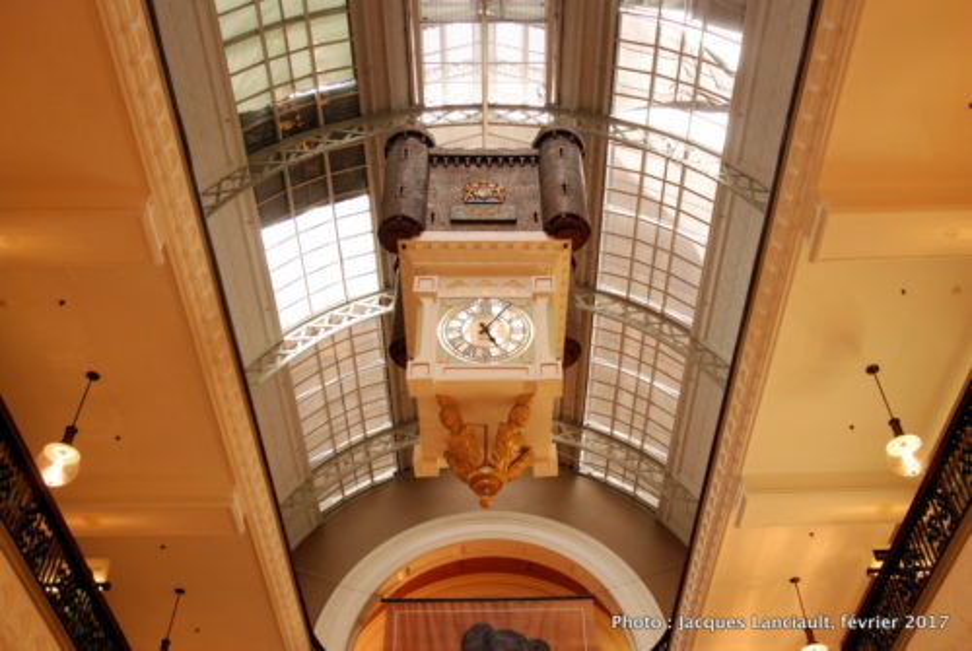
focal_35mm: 33
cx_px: 486
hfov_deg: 57.2
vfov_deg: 40.1
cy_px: 326
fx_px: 892
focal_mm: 22
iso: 800
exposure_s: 1/50
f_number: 3.8
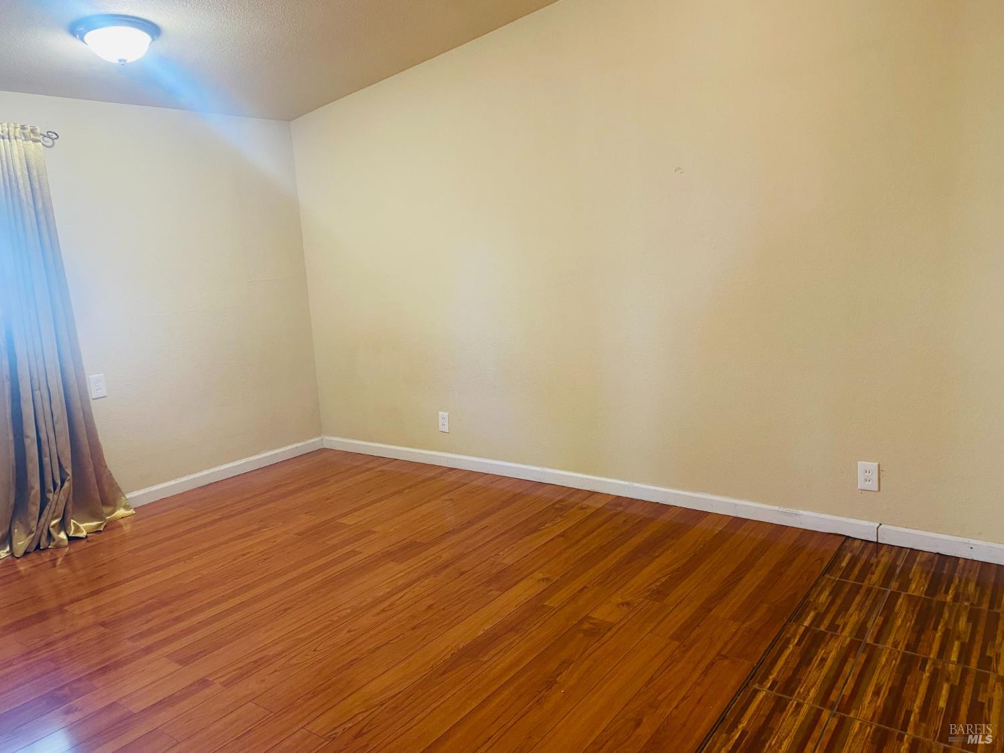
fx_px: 754
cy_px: 376
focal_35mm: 26
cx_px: 502
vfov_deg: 53.1
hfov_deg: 67.3
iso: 160
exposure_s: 1/60
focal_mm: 4.25
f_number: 1.8
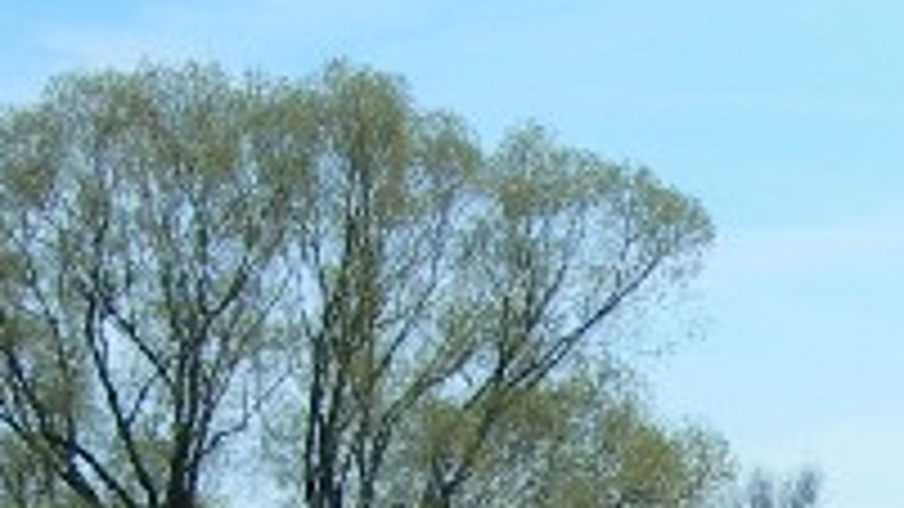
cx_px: 994
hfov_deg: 12.8
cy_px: 1241
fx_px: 3955
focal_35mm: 165
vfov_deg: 6.9
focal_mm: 7.8
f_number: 4.8
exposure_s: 1/566
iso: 50
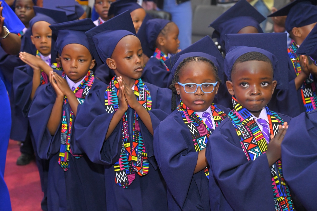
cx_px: 158
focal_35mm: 82
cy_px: 106
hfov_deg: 24.8
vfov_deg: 16.6
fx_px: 721
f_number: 5.6
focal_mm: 82
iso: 5000
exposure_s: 1/160
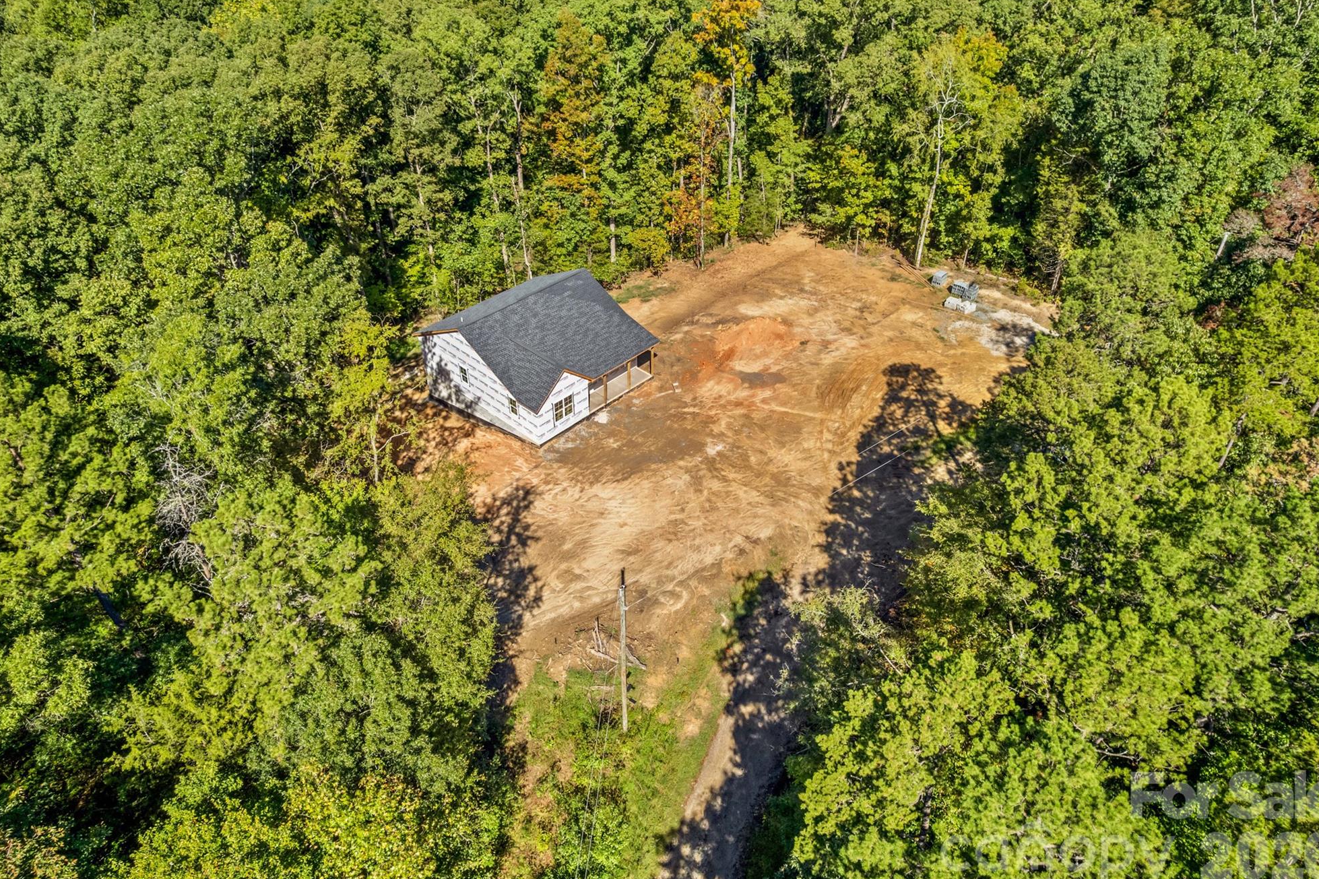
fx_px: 843
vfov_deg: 55.1
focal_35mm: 23
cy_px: 445
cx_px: 655
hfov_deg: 76.1
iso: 100
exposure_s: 1/640
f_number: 2.8
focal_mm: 8.38
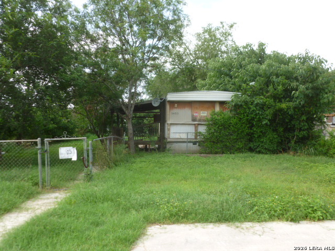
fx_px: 271
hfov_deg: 63.4
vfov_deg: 49.7
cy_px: 126
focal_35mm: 28
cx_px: 168
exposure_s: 1/250
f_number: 3.3
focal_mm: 5
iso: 100
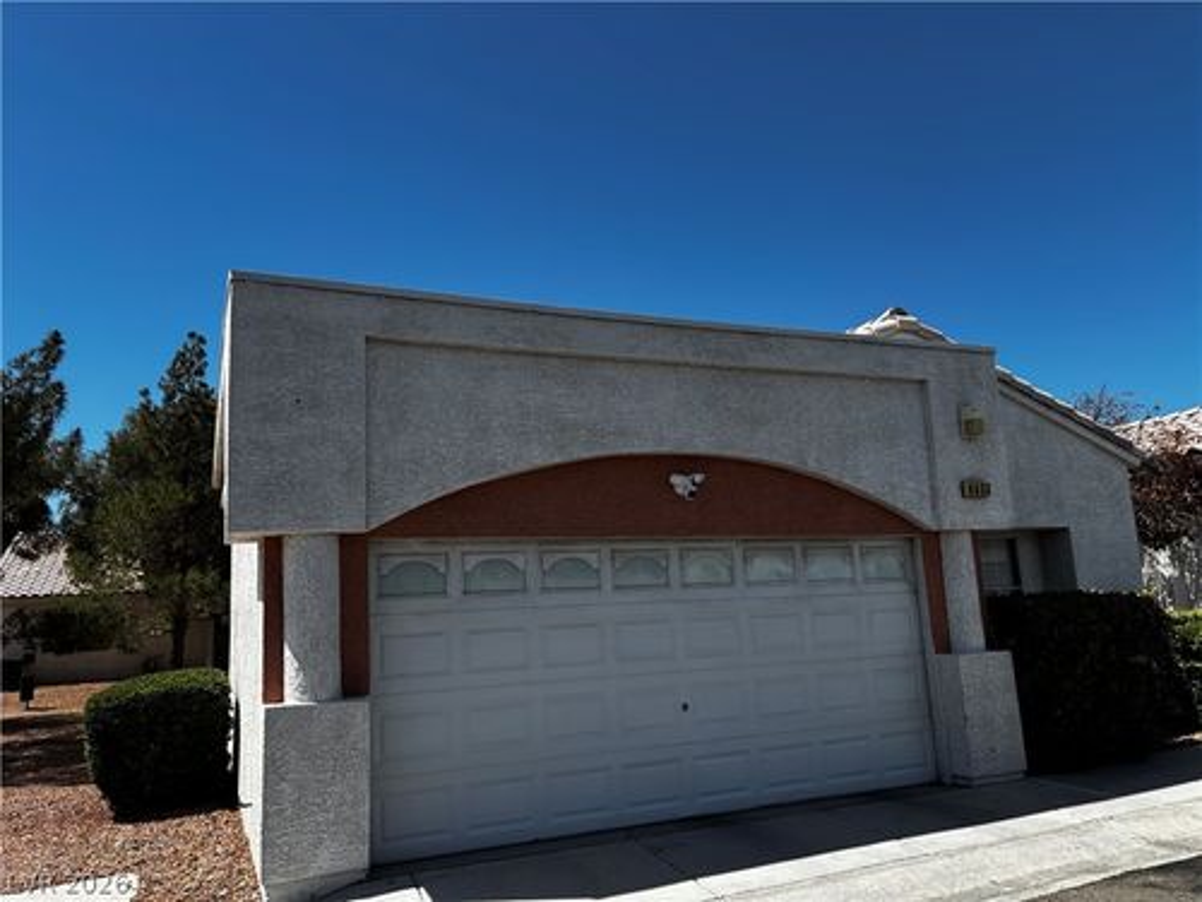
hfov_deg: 67.3
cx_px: 601
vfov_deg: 53.1
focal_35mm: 26
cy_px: 451
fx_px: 903
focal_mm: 5.96
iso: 50
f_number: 1.6
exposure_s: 1/2933
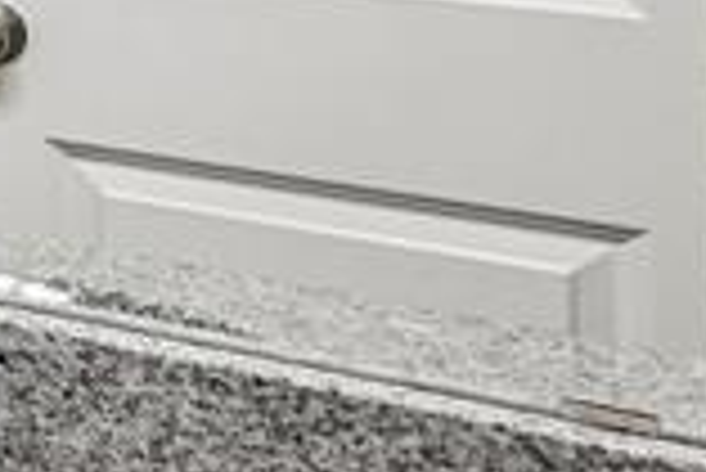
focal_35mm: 107
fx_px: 2105
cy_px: -391
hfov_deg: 10.5
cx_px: -1574
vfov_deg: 11.8
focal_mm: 16.5
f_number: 8
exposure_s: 1/10
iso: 400
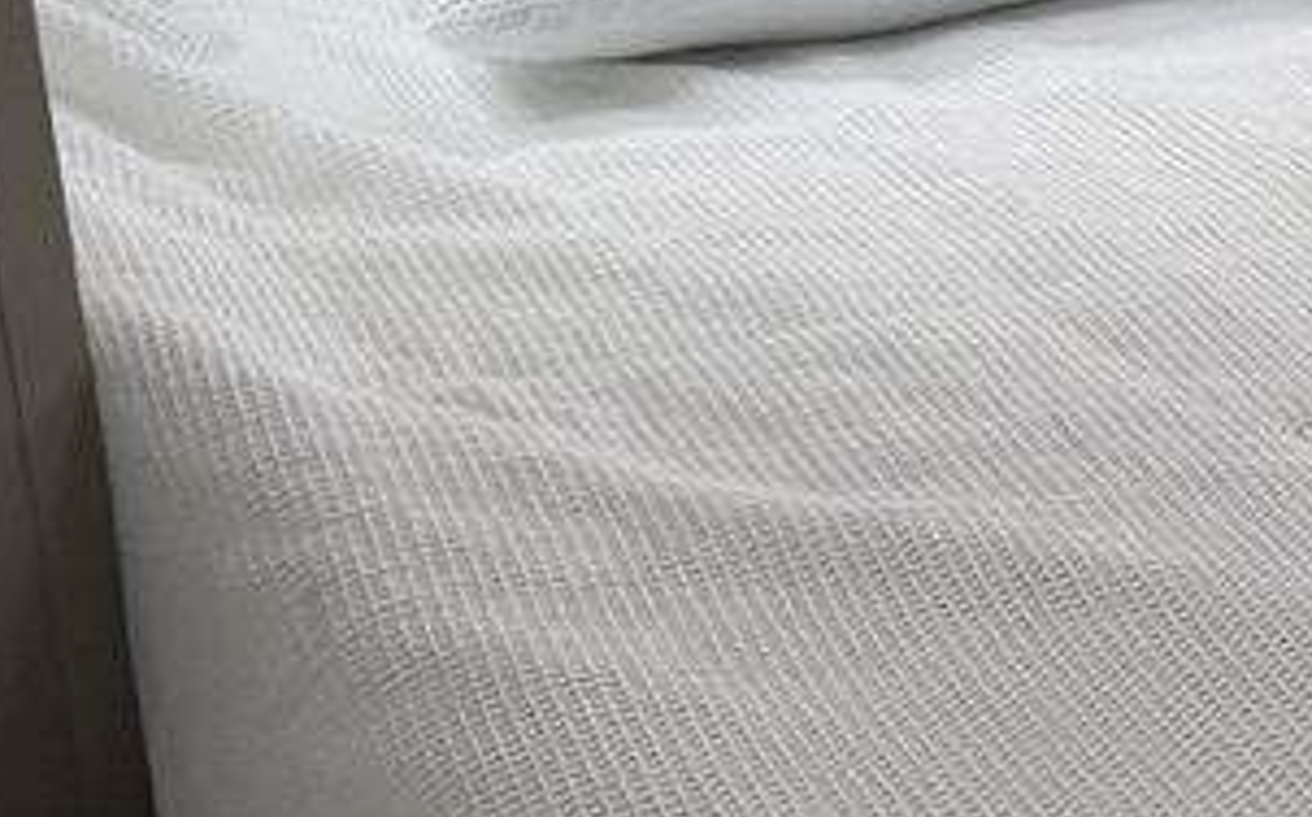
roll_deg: +0.2
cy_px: 104
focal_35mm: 108
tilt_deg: -17.2
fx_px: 3857
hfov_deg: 16.9
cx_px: 2159
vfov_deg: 12.0
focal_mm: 6.76
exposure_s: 1/121
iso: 100
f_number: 1.78
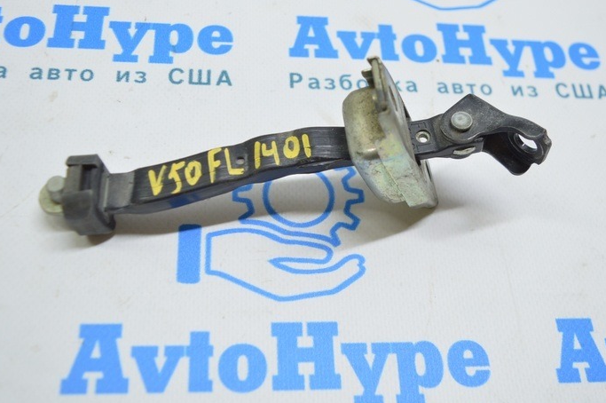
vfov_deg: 29.7
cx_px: 309
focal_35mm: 45
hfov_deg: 43.6
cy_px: 160
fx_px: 757
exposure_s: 1/60
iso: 400
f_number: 3.5
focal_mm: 20
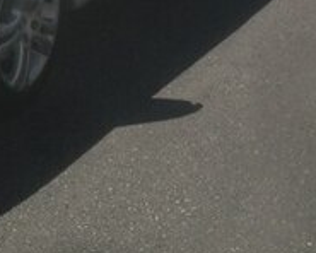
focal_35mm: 115
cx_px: -116
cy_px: -69
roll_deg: -0.2
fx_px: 1076
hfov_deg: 15.7
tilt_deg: -15.2
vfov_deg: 13.0
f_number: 2.4
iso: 50
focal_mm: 4.12
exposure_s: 1/2088
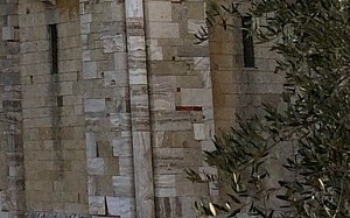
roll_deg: +1.8
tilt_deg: +15.3
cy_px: -310
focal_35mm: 164
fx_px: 1563
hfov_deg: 12.6
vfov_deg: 7.5
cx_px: -15
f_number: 2.2
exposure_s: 1/1053
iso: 32
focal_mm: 4.15
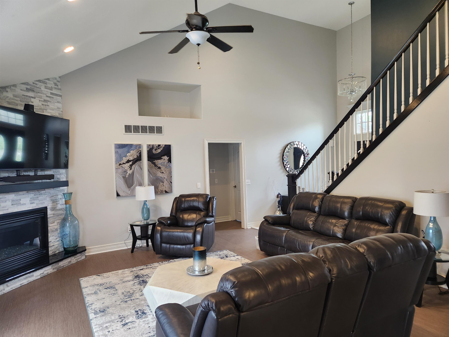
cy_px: 168
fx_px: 298
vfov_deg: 58.9
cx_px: 224
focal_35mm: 23
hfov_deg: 73.9
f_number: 1.8
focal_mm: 5.4
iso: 400
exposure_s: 1/120
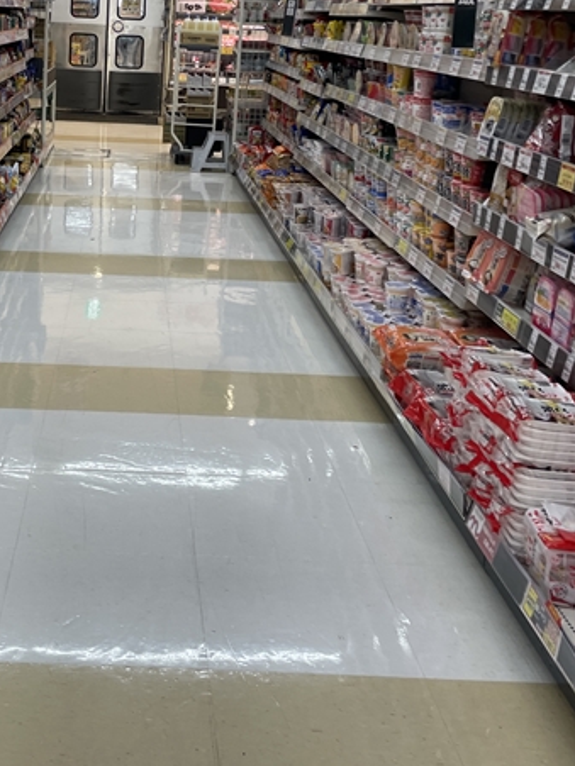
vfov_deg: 40.0
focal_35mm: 46
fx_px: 1019
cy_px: 186
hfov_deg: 31.0
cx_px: 144
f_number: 1.6
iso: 40
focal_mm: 4.2
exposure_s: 1/100
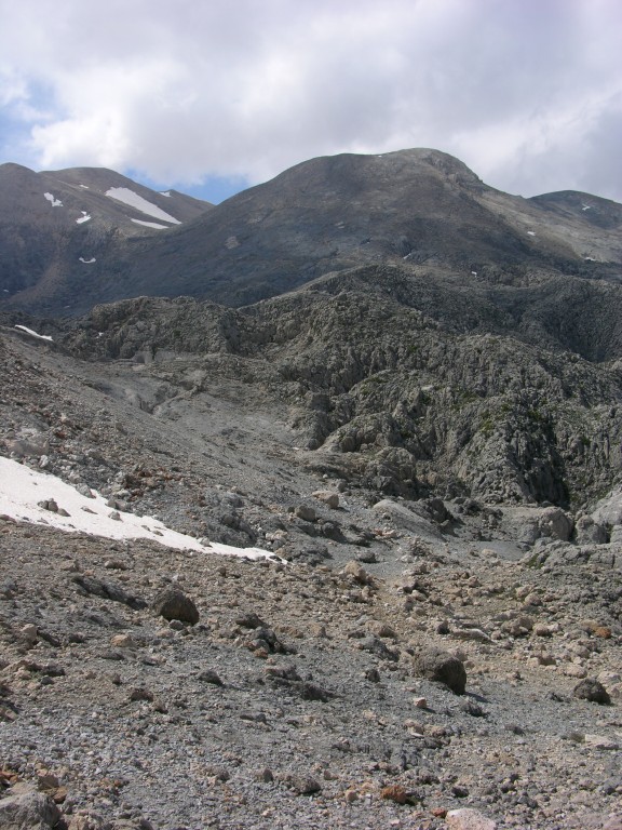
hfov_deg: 40.7
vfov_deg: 52.6
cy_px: 415
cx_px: 311
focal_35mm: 35
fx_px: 839
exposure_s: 1/298
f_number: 6.3
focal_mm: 8.9
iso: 50
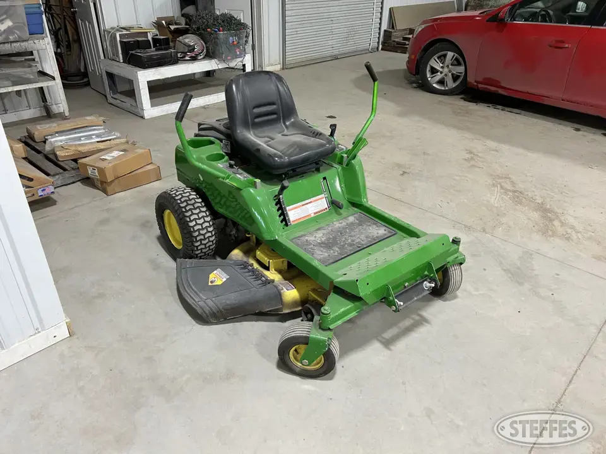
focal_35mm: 26
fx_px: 455
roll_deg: -0.3
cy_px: 227
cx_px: 303
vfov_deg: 53.1
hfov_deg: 67.3
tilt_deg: -28.8
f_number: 1.5
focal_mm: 5.7
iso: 125
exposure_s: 1/60
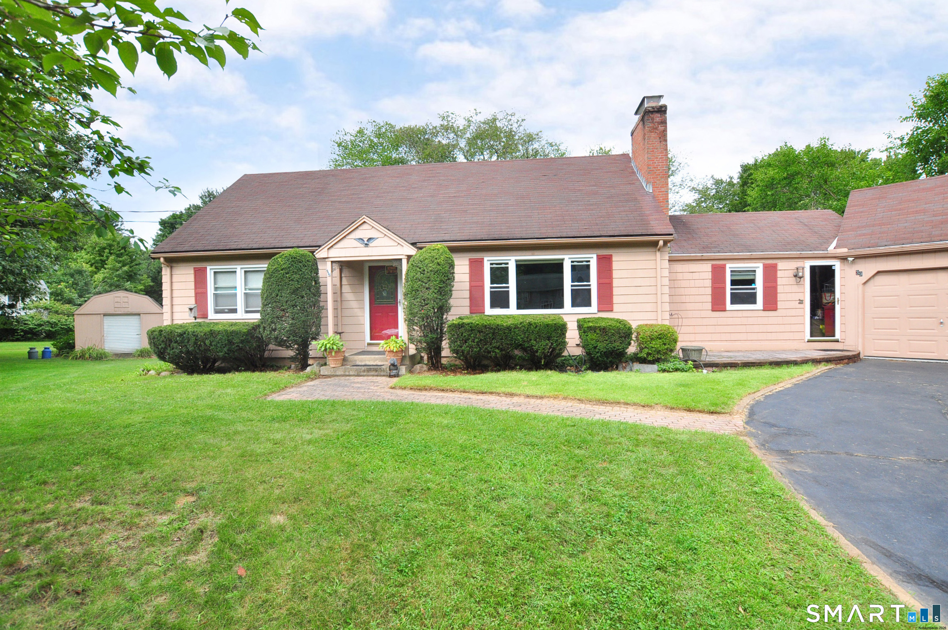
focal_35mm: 15
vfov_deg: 77.2
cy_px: 315
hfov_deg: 100.5
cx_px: 474
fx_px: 395
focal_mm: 10
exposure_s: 1/640
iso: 640
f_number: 6.3
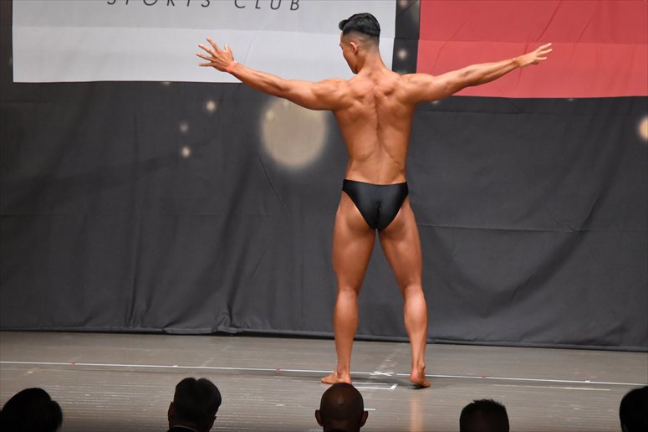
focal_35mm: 202
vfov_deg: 6.8
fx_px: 3634
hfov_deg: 10.2
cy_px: 216
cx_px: 324
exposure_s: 1/400
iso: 6400
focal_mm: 135
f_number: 5.6
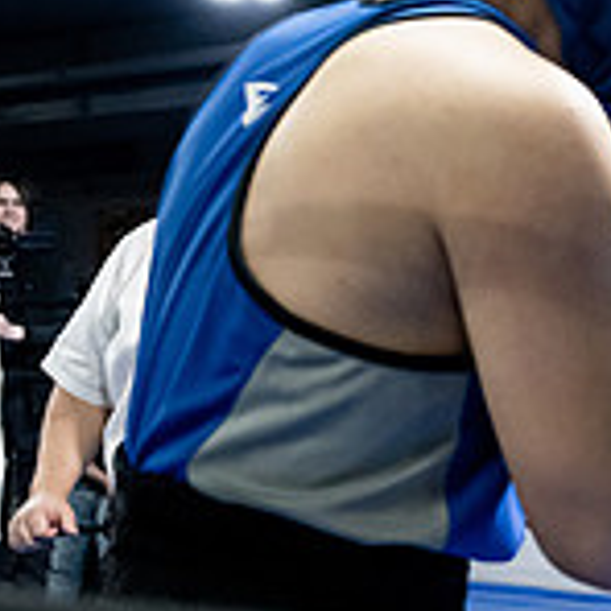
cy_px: 328
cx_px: 966
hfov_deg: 18.6
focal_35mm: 80
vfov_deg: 21.6
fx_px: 1598
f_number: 2.8
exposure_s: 1/1000
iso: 8000
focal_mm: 24
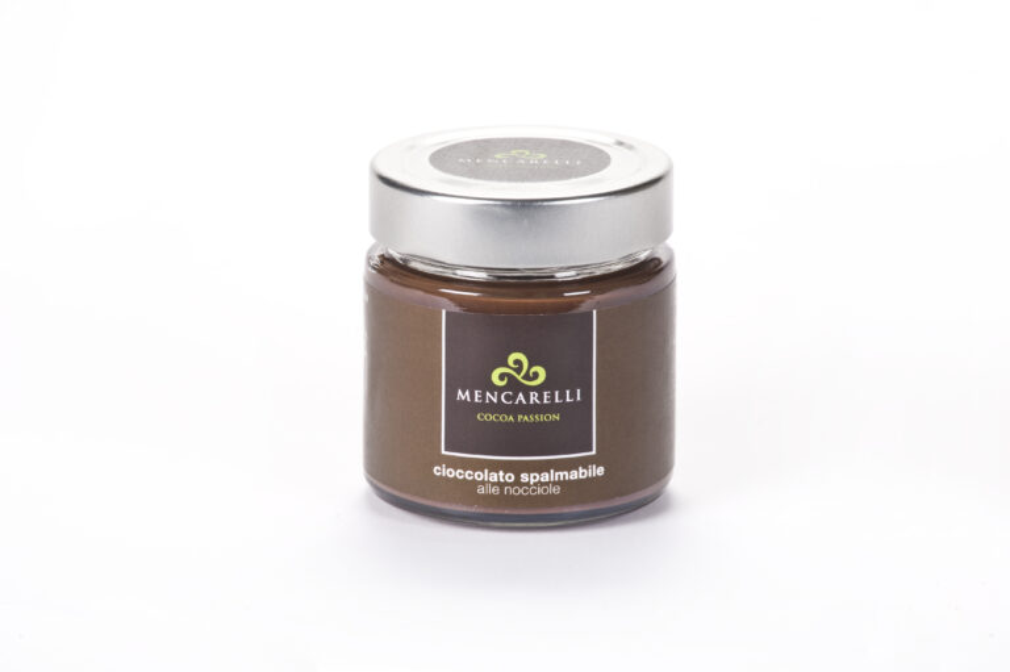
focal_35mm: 170
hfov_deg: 12.1
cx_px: 505
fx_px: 4766
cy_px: 336
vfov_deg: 8.1
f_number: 22
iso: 125
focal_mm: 170
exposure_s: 1/125
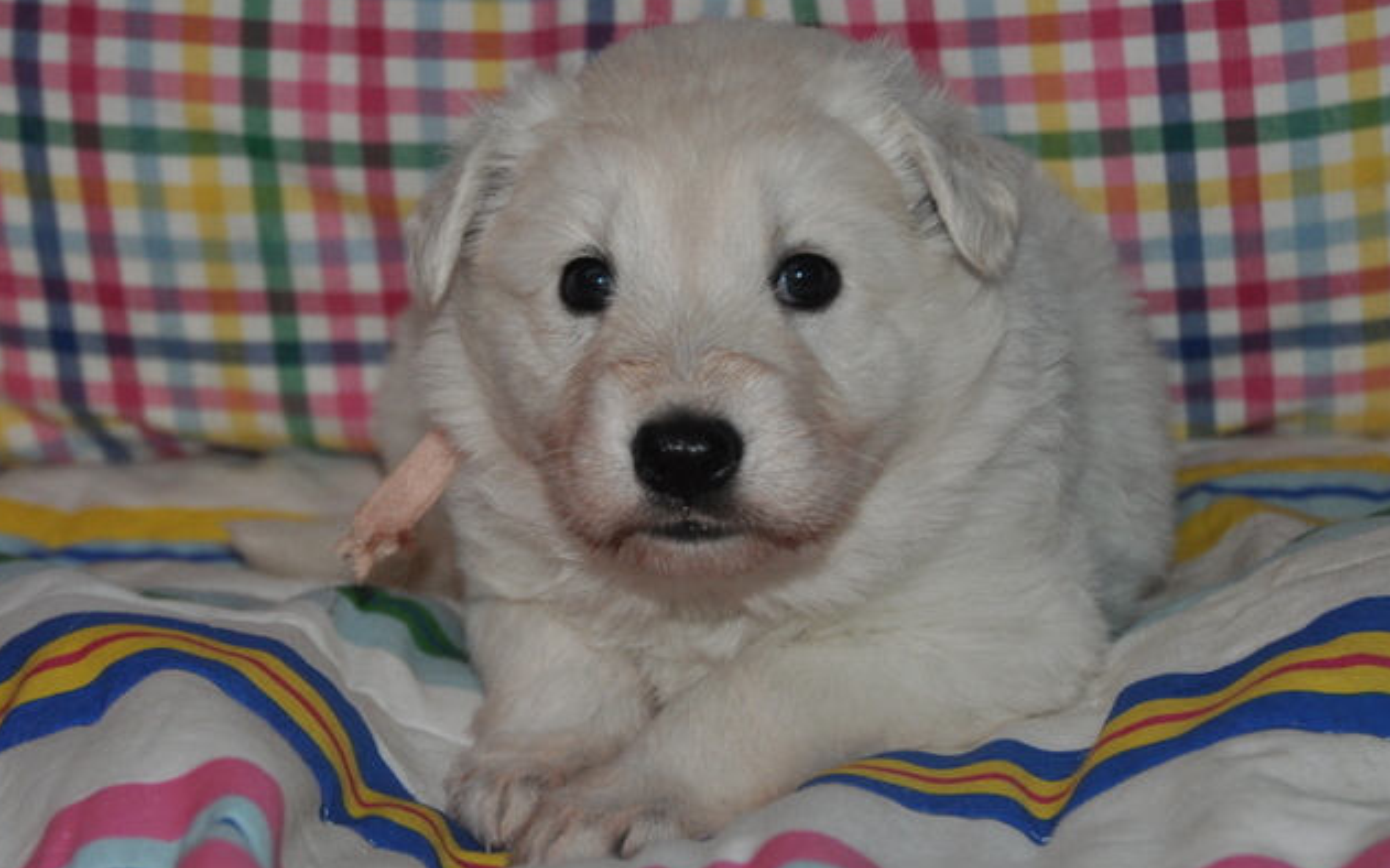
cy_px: 445
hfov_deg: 33.0
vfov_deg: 20.9
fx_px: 2348
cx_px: 689
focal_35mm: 62
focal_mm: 40
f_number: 4.2
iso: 640
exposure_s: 1/60
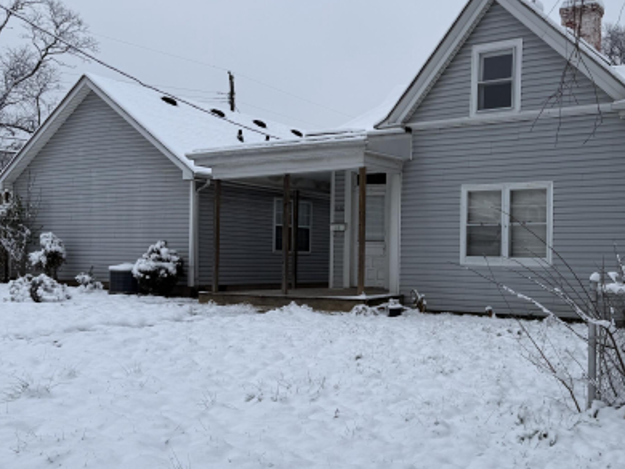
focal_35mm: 41
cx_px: 406
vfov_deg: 35.1
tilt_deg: -0.1
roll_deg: -0.2
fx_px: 741
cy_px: 261
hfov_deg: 45.2
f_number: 1.78
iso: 80
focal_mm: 6.76
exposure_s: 1/1410
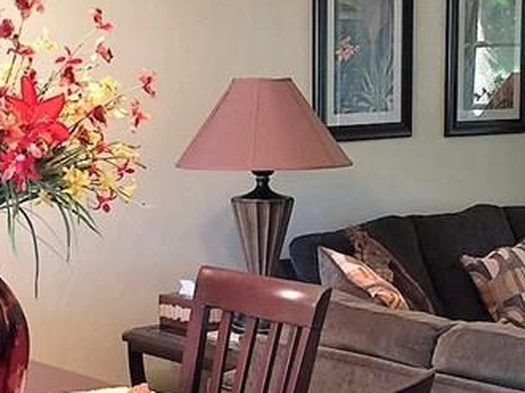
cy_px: 234
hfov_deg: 21.7
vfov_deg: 16.4
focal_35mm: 90
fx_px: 1364
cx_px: 196
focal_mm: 4.15
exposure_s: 1/10
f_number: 2.2
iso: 125
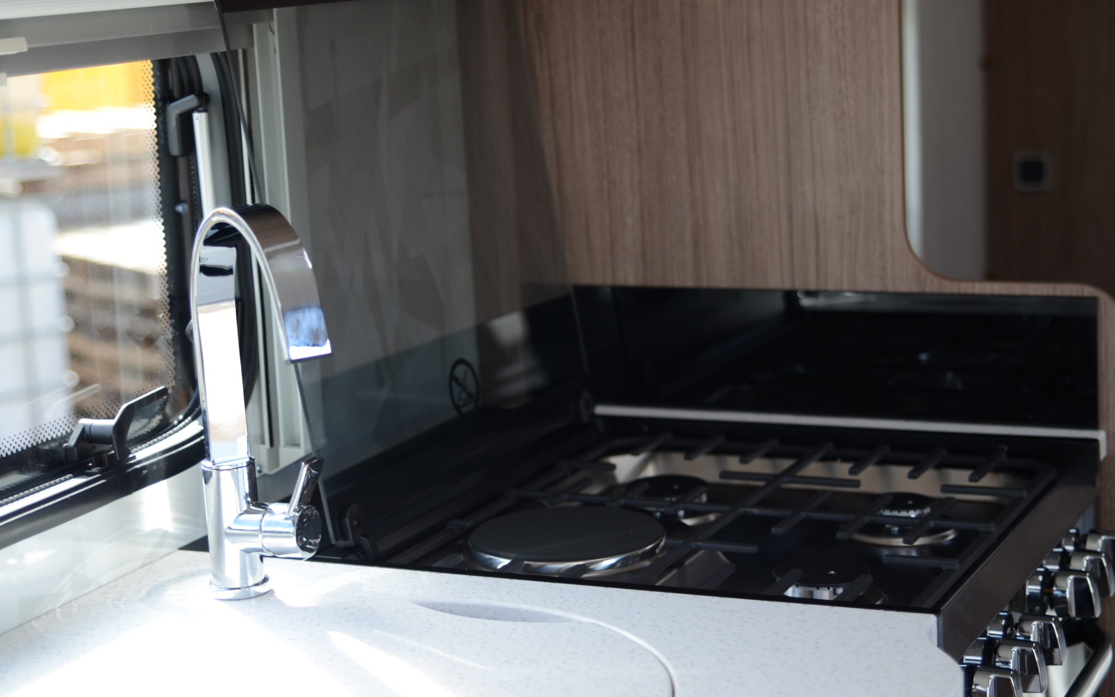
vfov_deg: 17.6
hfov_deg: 27.8
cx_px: 552
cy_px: 323
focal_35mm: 74
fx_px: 2249
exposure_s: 1/40
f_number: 3.2
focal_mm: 46
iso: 100
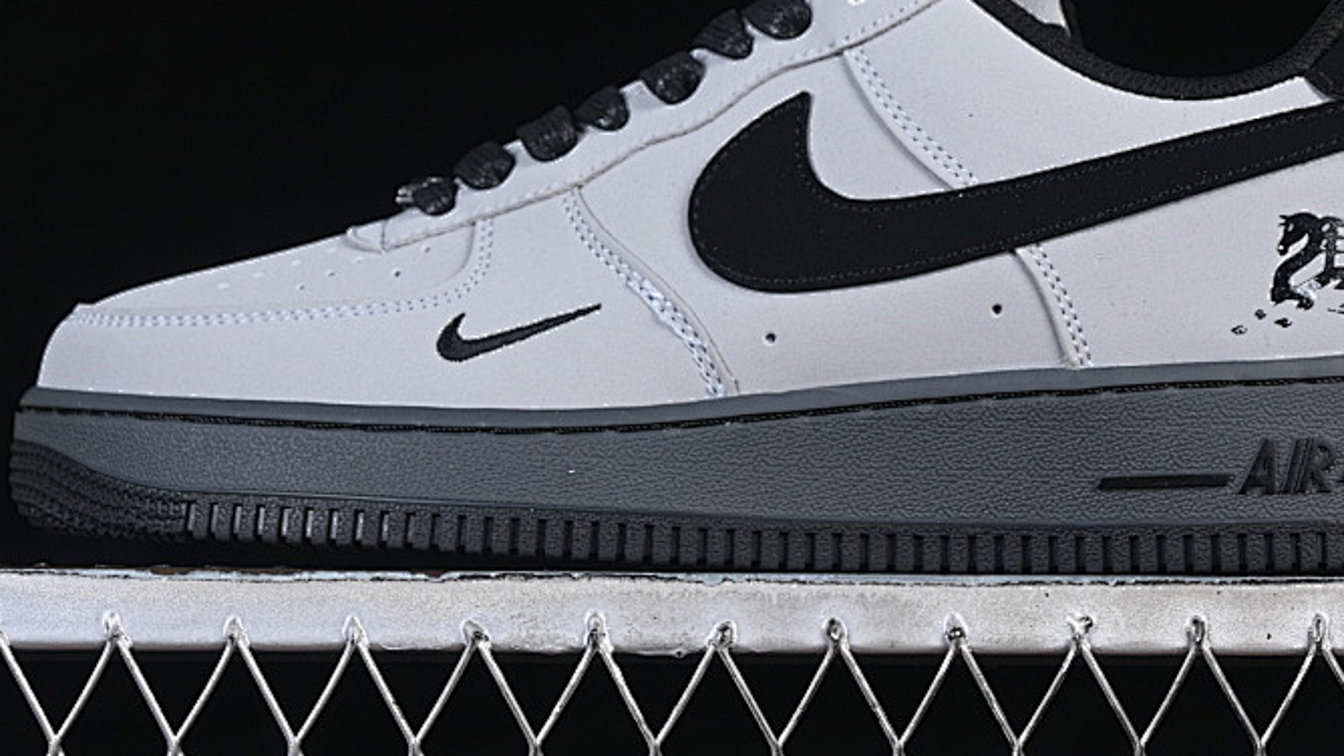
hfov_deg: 16.9
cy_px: 119
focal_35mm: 127
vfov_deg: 9.5
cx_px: 754
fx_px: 4527
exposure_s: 1/60
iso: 160
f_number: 7.1
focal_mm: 50
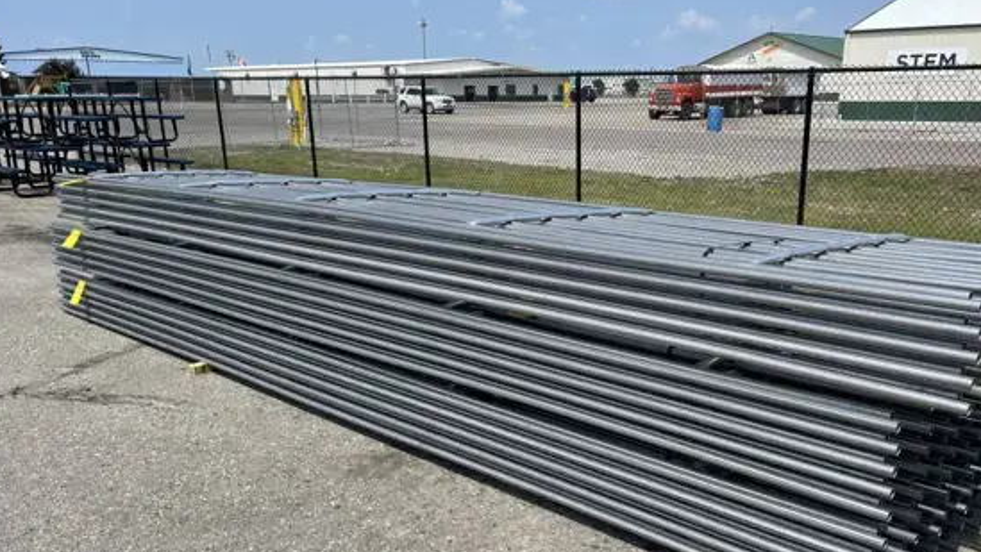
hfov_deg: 59.3
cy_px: 364
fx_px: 859
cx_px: 552
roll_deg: +0.4
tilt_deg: -16.6
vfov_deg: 35.3
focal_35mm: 33
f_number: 1.6
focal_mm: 5.1
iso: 32
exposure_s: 1/4049
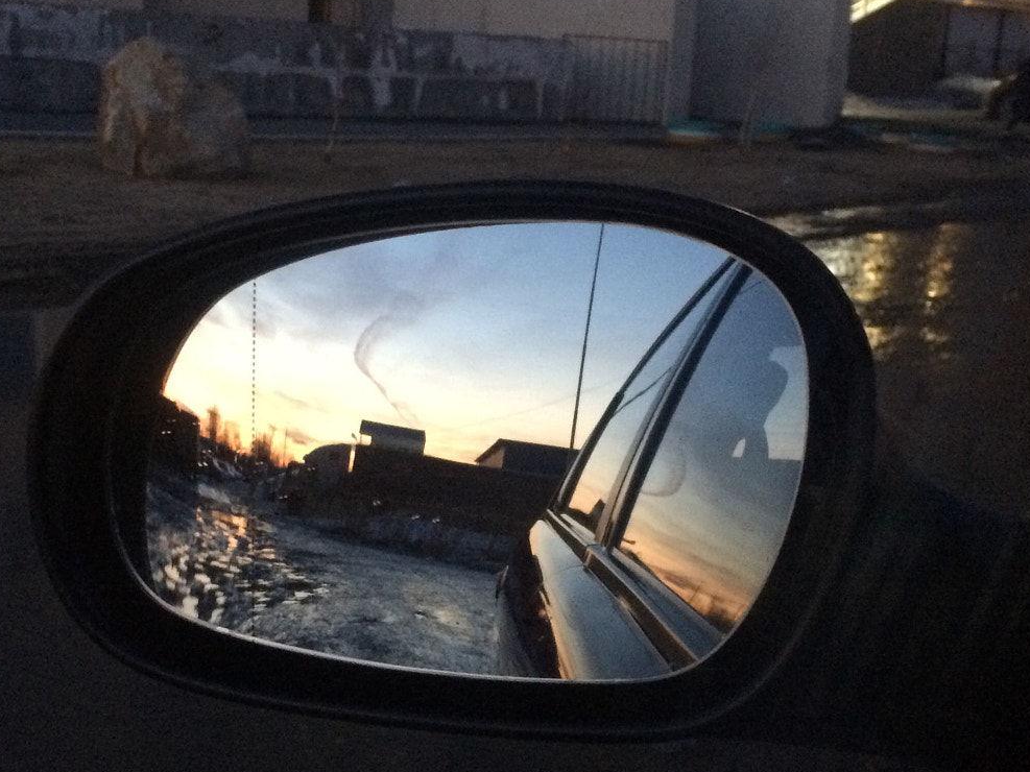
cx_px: 476
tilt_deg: -17.8
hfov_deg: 40.4
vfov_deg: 30.8
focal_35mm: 47
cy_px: 445
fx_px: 1398
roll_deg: -2.2
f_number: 2.2
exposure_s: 1/17
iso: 320
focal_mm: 4.15
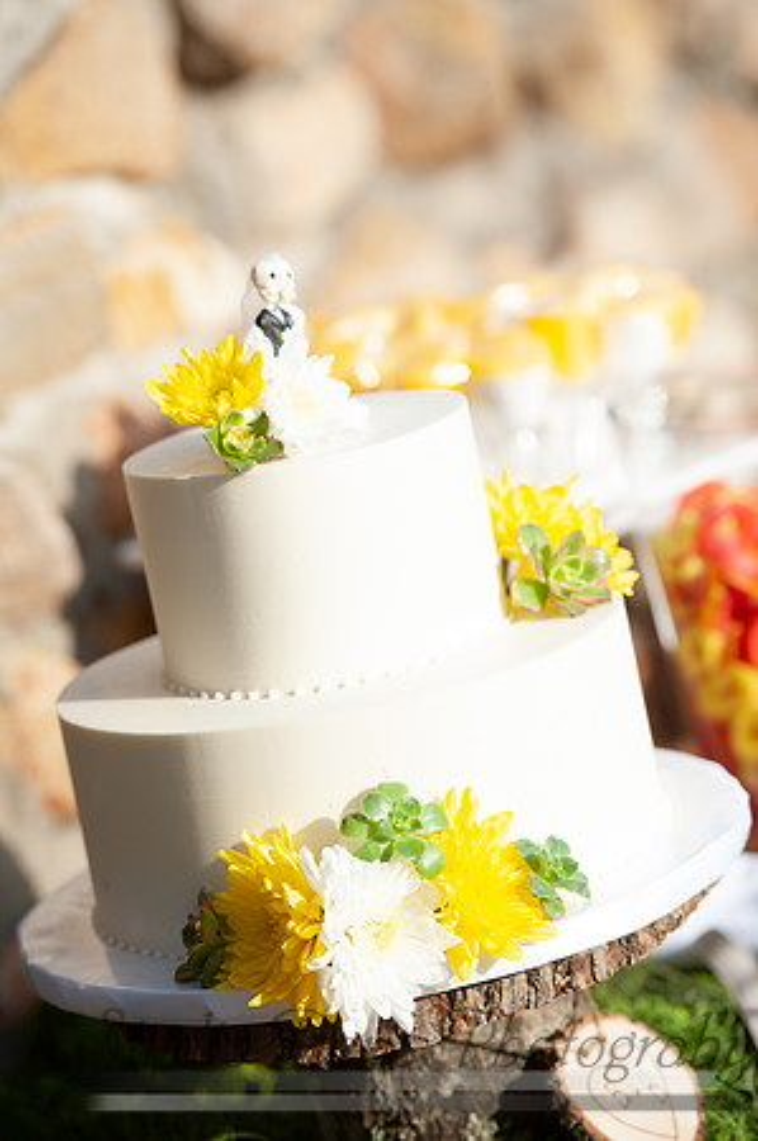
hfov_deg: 10.1
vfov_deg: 15.2
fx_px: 4273
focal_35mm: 135
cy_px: 570
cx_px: 379
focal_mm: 135
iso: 200
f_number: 3.5
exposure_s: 1/1250
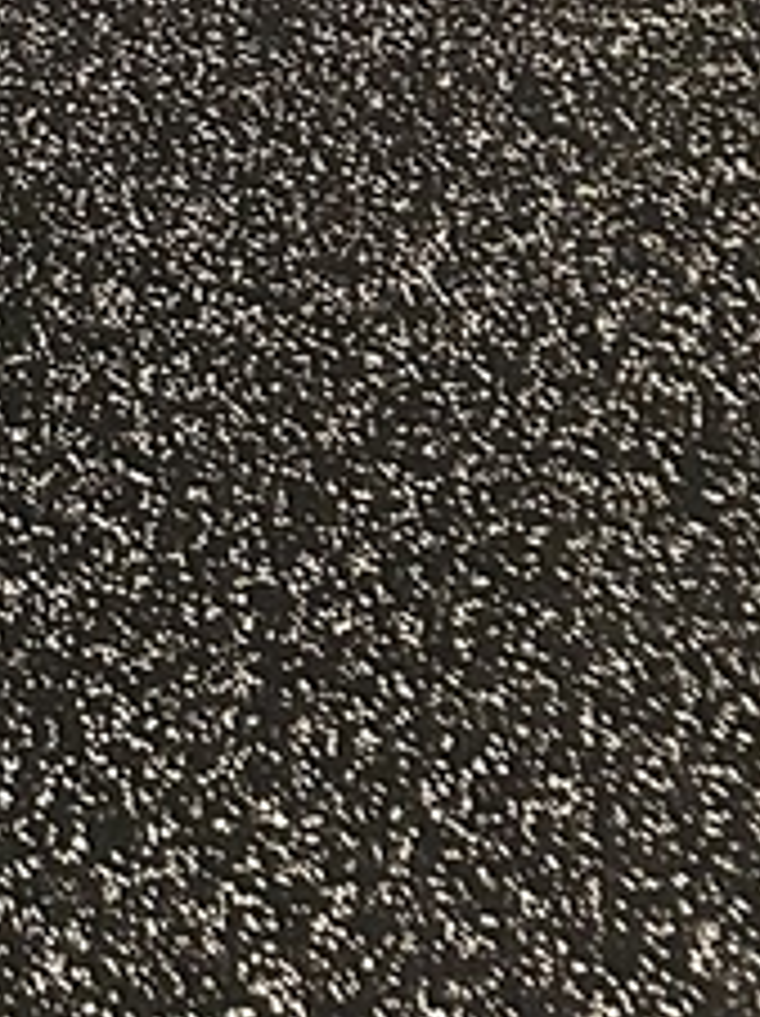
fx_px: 3461
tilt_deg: -15.2
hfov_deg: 11.0
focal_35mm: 118
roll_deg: -5.1
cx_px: -917
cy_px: -1224
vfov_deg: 13.4
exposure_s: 1/60
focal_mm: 5.7
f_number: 1.5
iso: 400
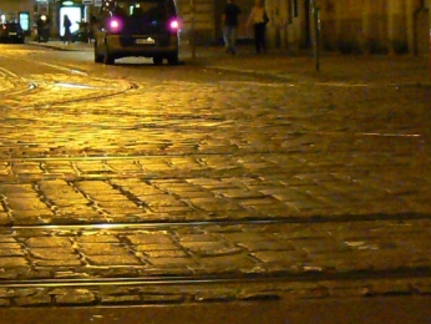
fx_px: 1694
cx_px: -77
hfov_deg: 14.1
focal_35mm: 136
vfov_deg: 10.6
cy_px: -125
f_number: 2.8
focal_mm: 6.4
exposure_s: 1/6
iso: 400
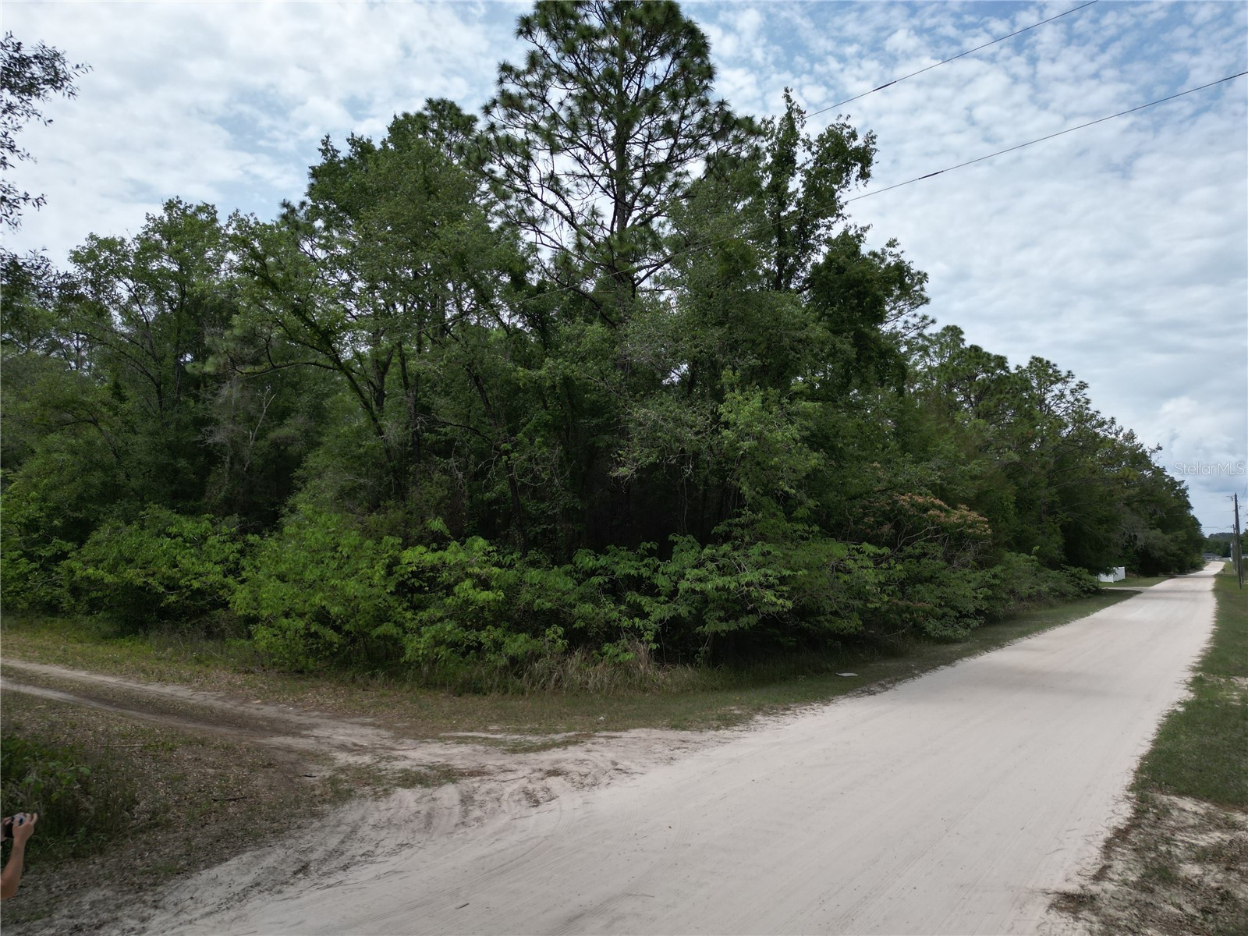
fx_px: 865
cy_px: 468
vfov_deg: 56.8
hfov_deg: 71.6
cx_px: 624
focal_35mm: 24
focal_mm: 6.72
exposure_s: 1/4000
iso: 100
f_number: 1.7
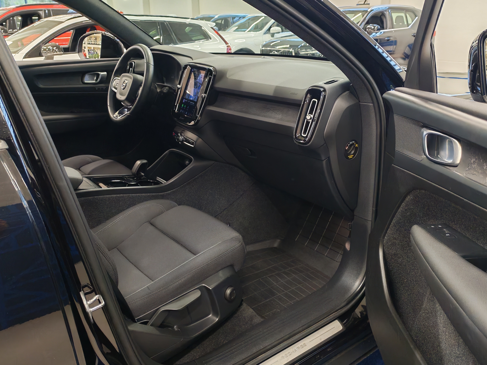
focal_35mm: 32
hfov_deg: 56.8
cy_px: 182
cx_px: 244
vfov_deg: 44.2
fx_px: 450
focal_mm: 6.12
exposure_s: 1/100
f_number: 1.9
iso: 1000
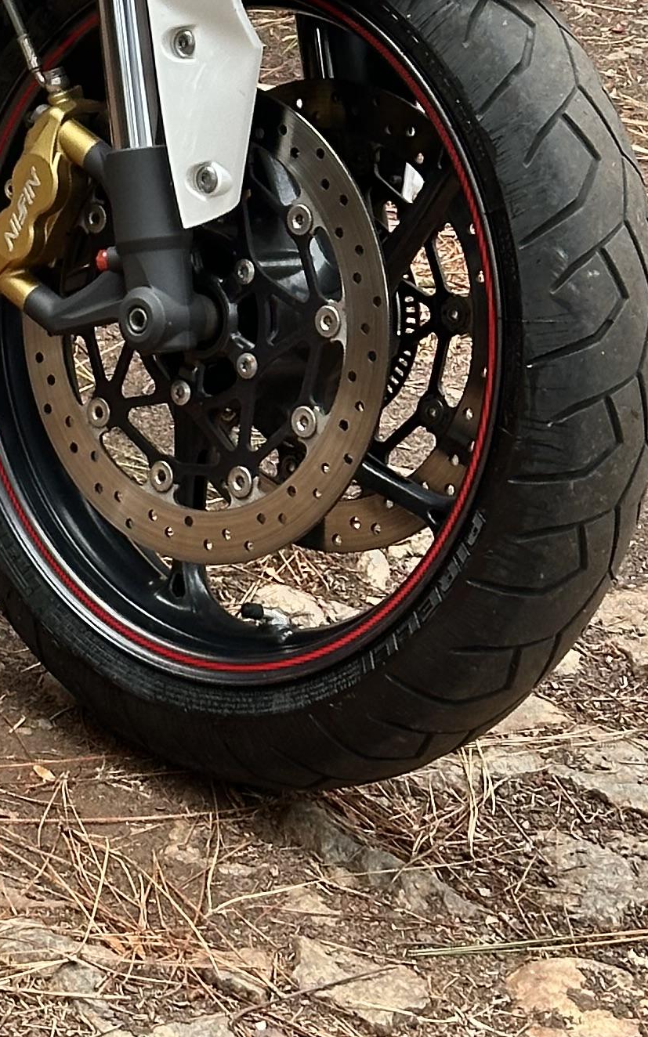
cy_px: -290
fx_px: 4382
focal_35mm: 155
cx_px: -153
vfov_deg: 13.1
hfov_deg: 8.4
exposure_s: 1/1030
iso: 64
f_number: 1.78
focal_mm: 6.86
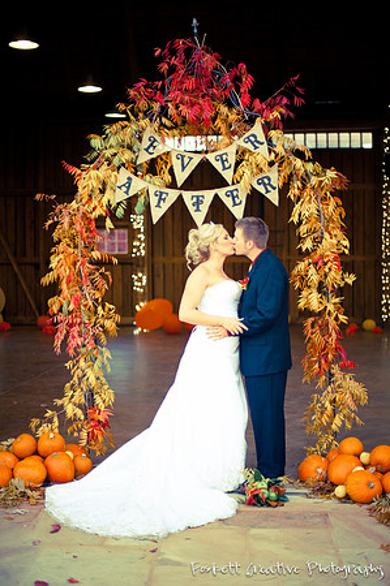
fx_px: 814
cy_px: 293
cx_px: 195
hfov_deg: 26.9
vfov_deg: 39.6
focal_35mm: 50
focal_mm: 50
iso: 320
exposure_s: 1/200
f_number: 1.4
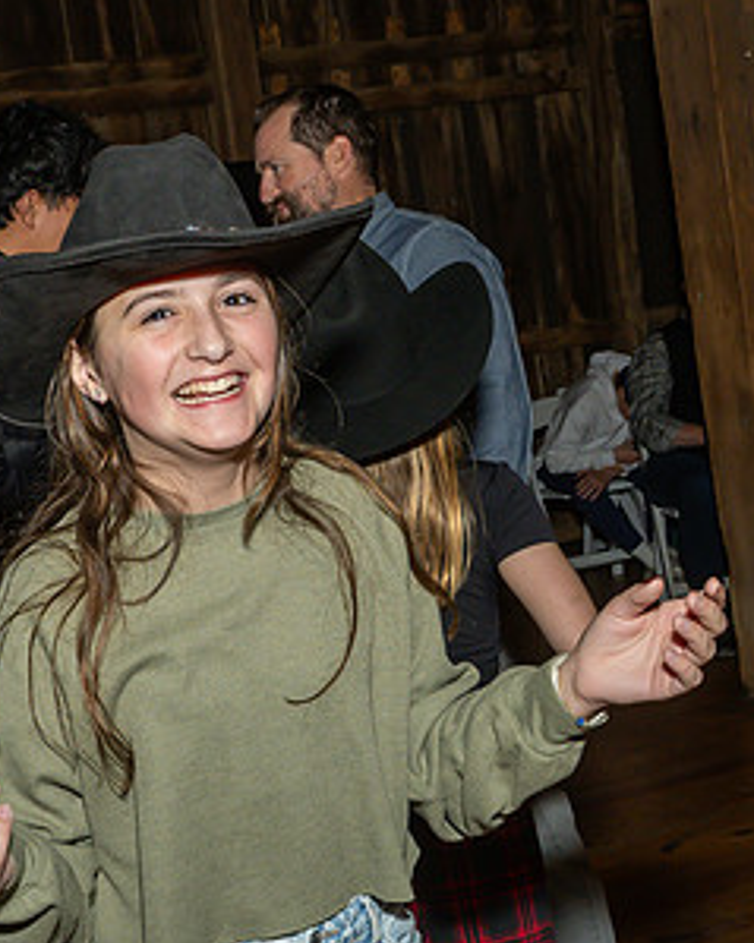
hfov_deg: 23.6
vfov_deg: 29.5
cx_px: 192
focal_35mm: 64
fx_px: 1786
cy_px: 553
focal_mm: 17
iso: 640
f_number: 8
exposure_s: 1/250
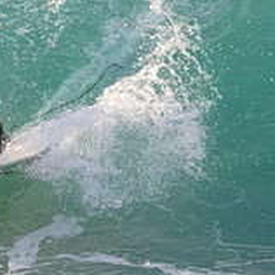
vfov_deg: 0.5
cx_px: -101
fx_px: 29166
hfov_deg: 0.5
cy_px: 44
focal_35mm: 3245
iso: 3600
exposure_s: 1/2000
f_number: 11
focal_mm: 800
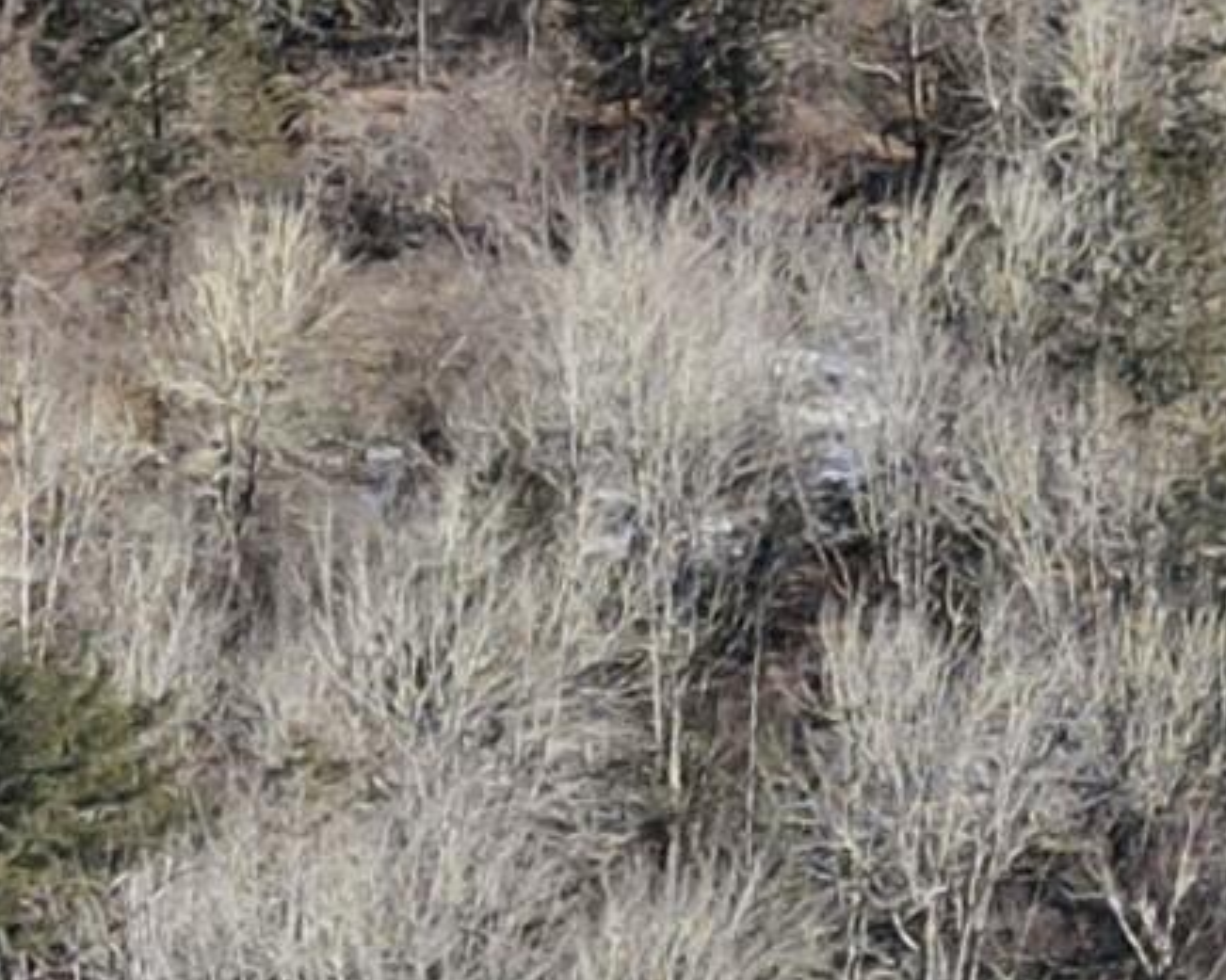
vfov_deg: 9.3
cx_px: 1559
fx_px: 5877
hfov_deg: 11.6
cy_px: -397
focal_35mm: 162
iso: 100
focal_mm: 4.5
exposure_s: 1/320
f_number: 2.8
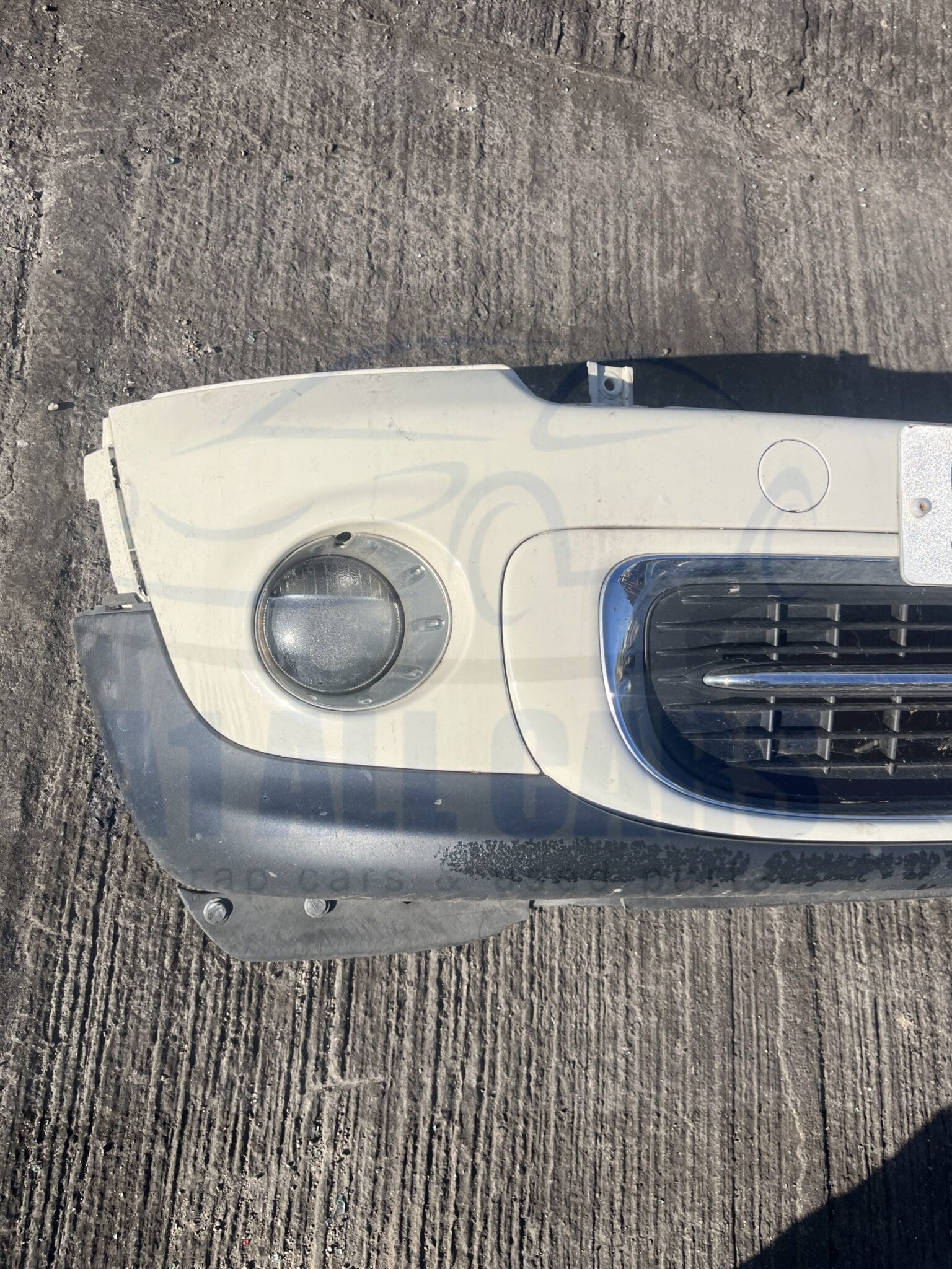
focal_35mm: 26
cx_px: 476
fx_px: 953
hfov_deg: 53.1
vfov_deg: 67.3
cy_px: 634
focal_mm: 5.1
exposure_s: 1/5319
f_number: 1.6
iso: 50
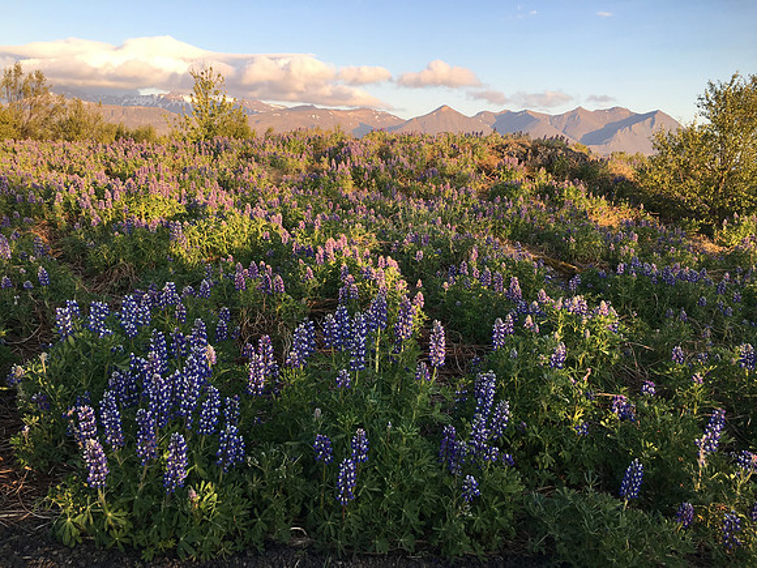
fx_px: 634
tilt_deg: -11.7
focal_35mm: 29
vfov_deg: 48.2
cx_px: 378
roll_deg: -2.5
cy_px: 284
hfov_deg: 61.7
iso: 25
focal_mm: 4.15
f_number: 2.2
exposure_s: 1/318
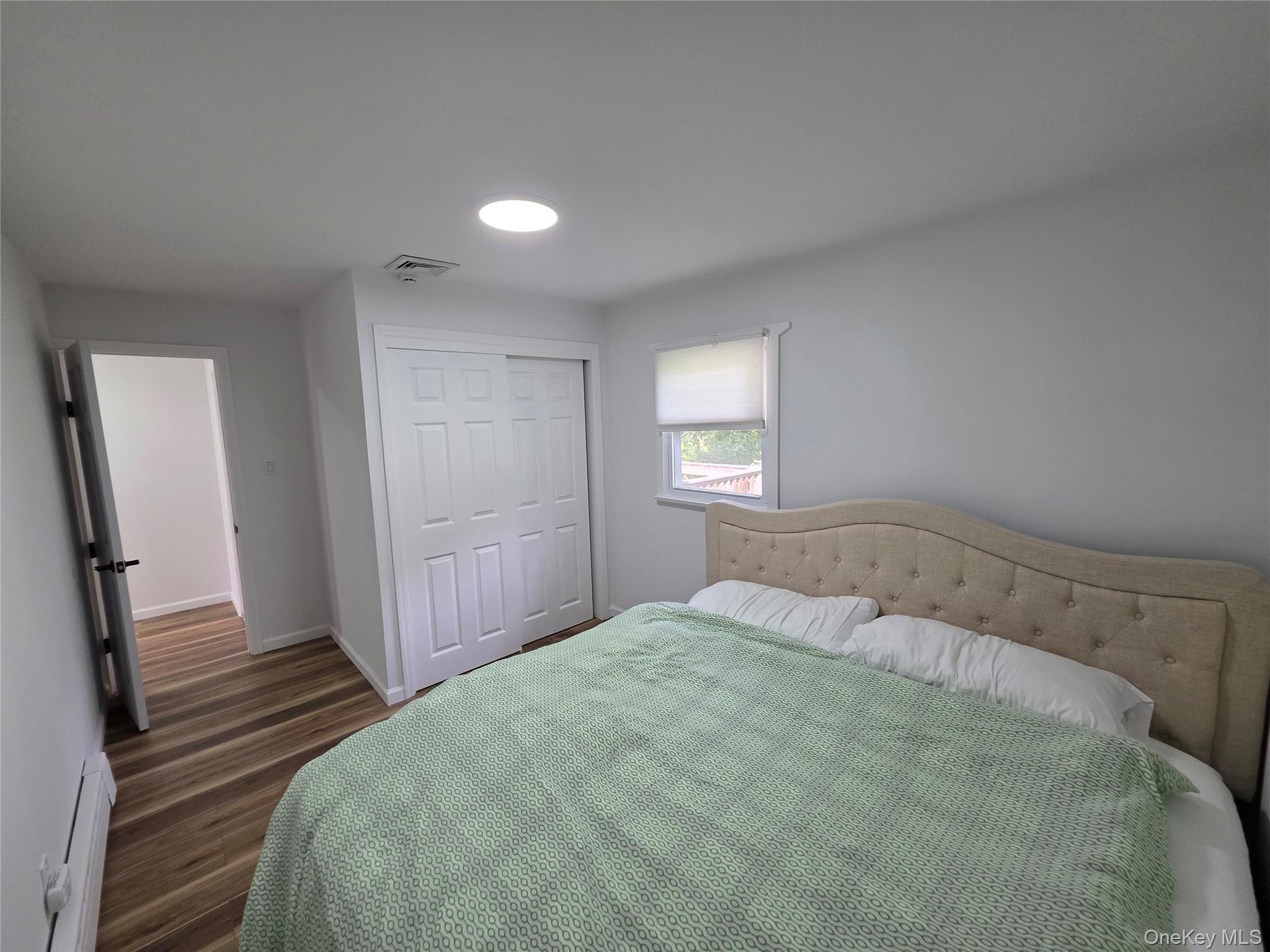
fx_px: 477
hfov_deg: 106.2
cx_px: 635
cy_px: 476
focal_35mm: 13
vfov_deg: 89.9
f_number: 1.9
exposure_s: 1/120
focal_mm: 2.2
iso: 200
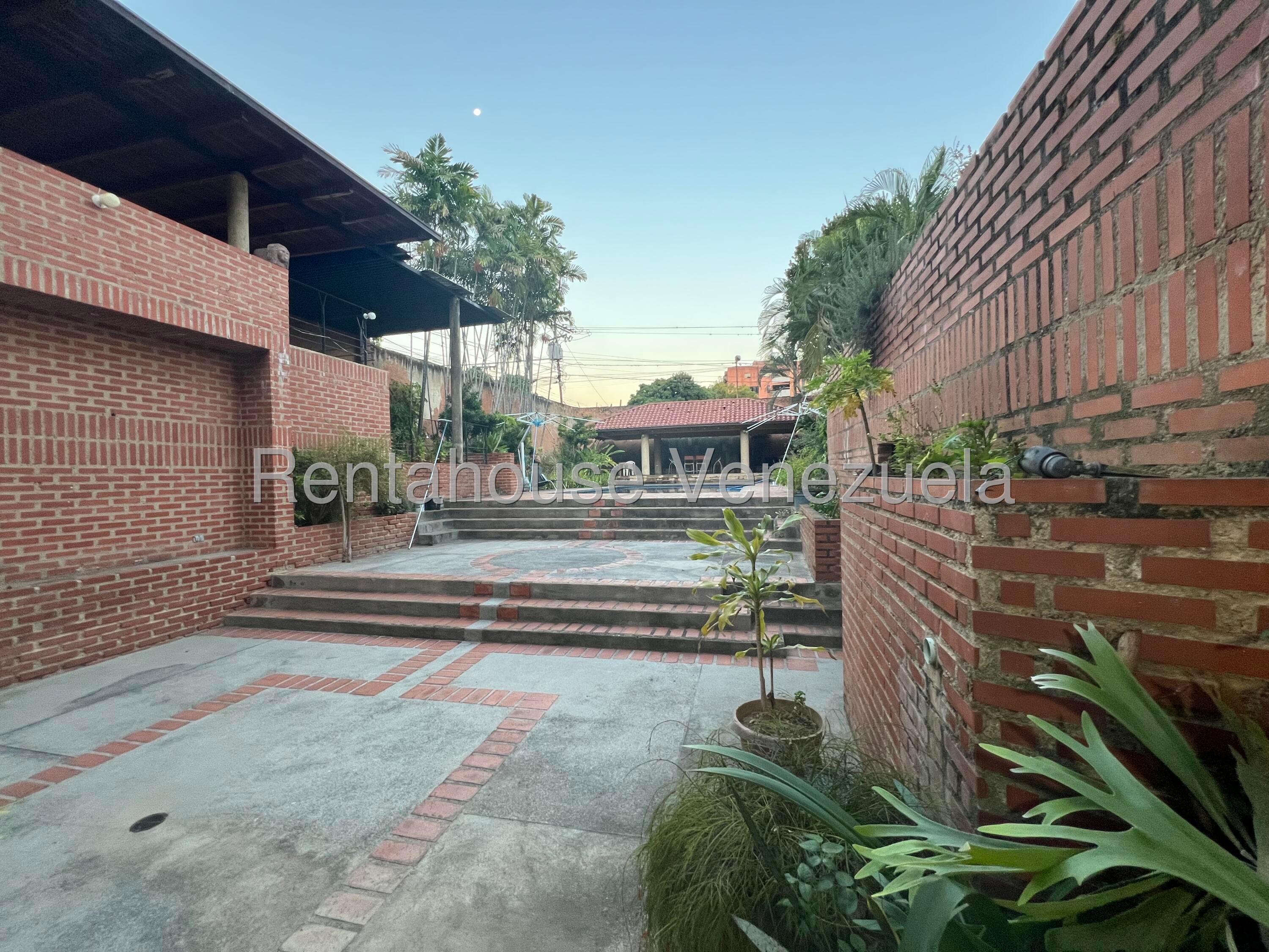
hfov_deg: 106.2
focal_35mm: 13
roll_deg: +2.0
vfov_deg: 89.9
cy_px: 476
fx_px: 477
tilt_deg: +0.1
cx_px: 634
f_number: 1.8
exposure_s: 1/120
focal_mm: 1.57
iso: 160
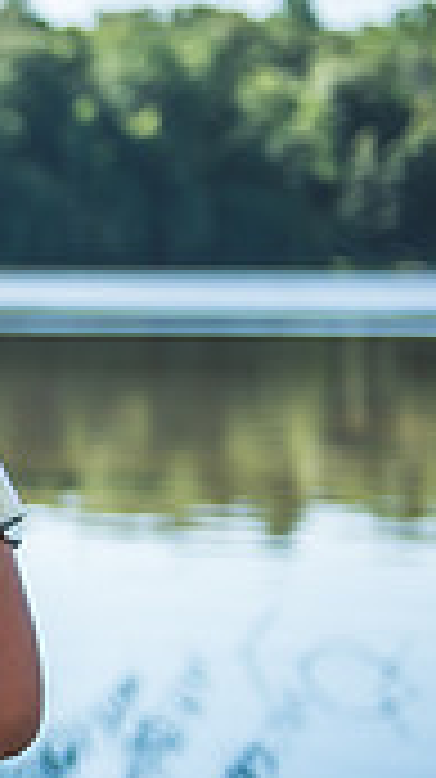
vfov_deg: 13.0
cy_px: 418
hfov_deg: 6.6
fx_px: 3400
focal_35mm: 165
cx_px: -910
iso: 100
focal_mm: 44
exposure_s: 1/800
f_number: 2.8
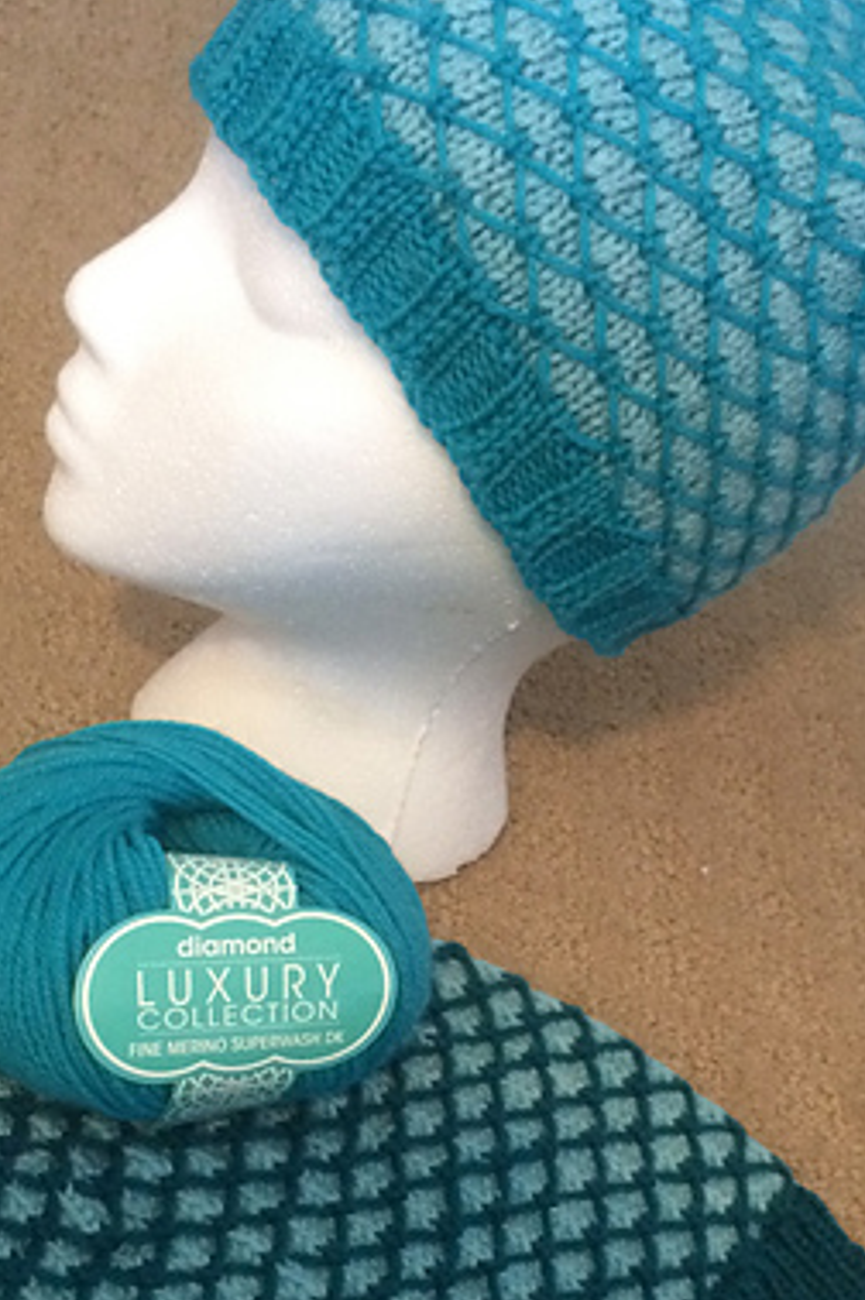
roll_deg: -26.5
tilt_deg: -40.5
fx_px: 1841
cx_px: 487
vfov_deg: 38.4
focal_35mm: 51
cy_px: 882
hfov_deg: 26.4
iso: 320
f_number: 2.2
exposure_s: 1/20
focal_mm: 4.15
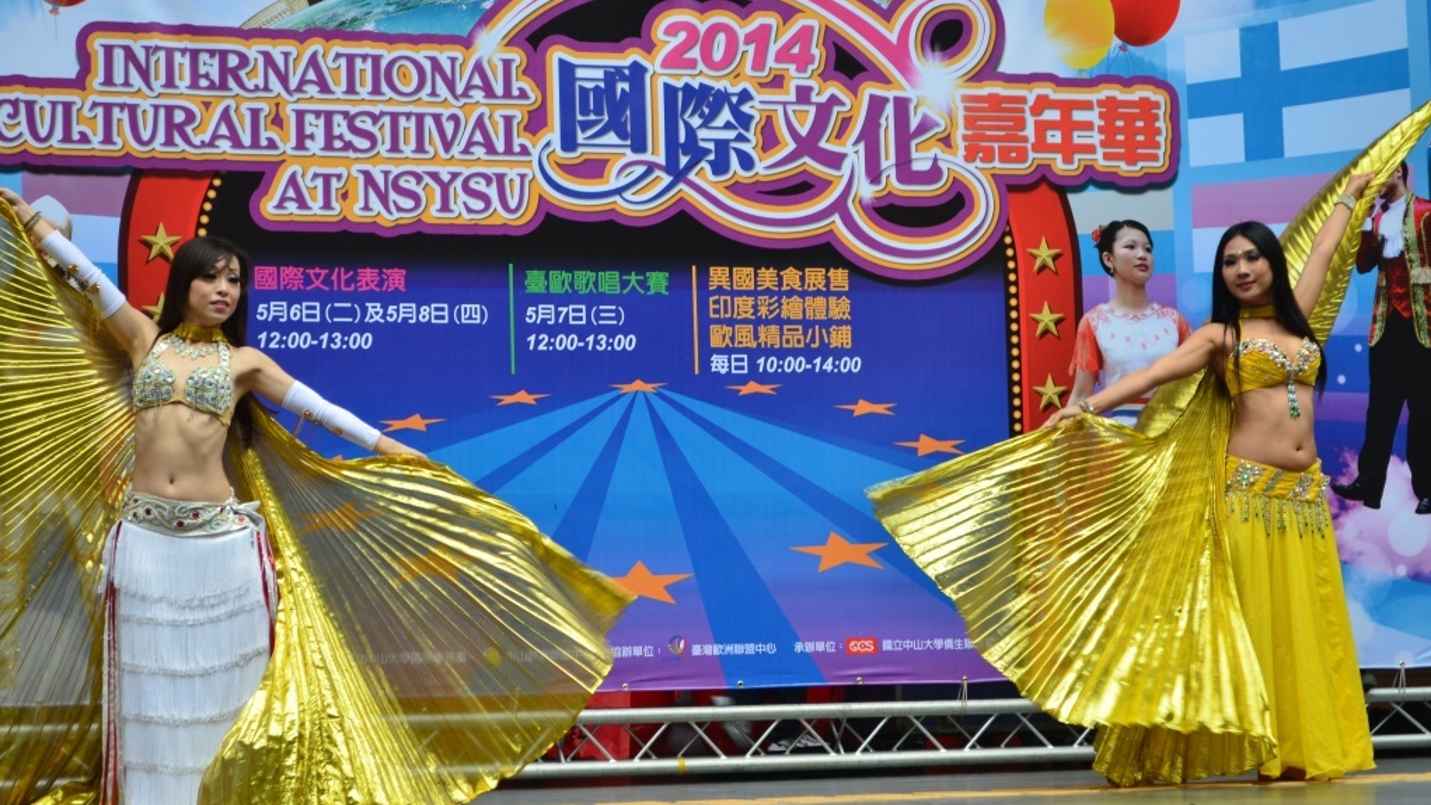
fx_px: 3283
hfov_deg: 24.6
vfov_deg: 14.0
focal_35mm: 87
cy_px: 369
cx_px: 716
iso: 200
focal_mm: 55
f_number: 5.6
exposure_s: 1/50
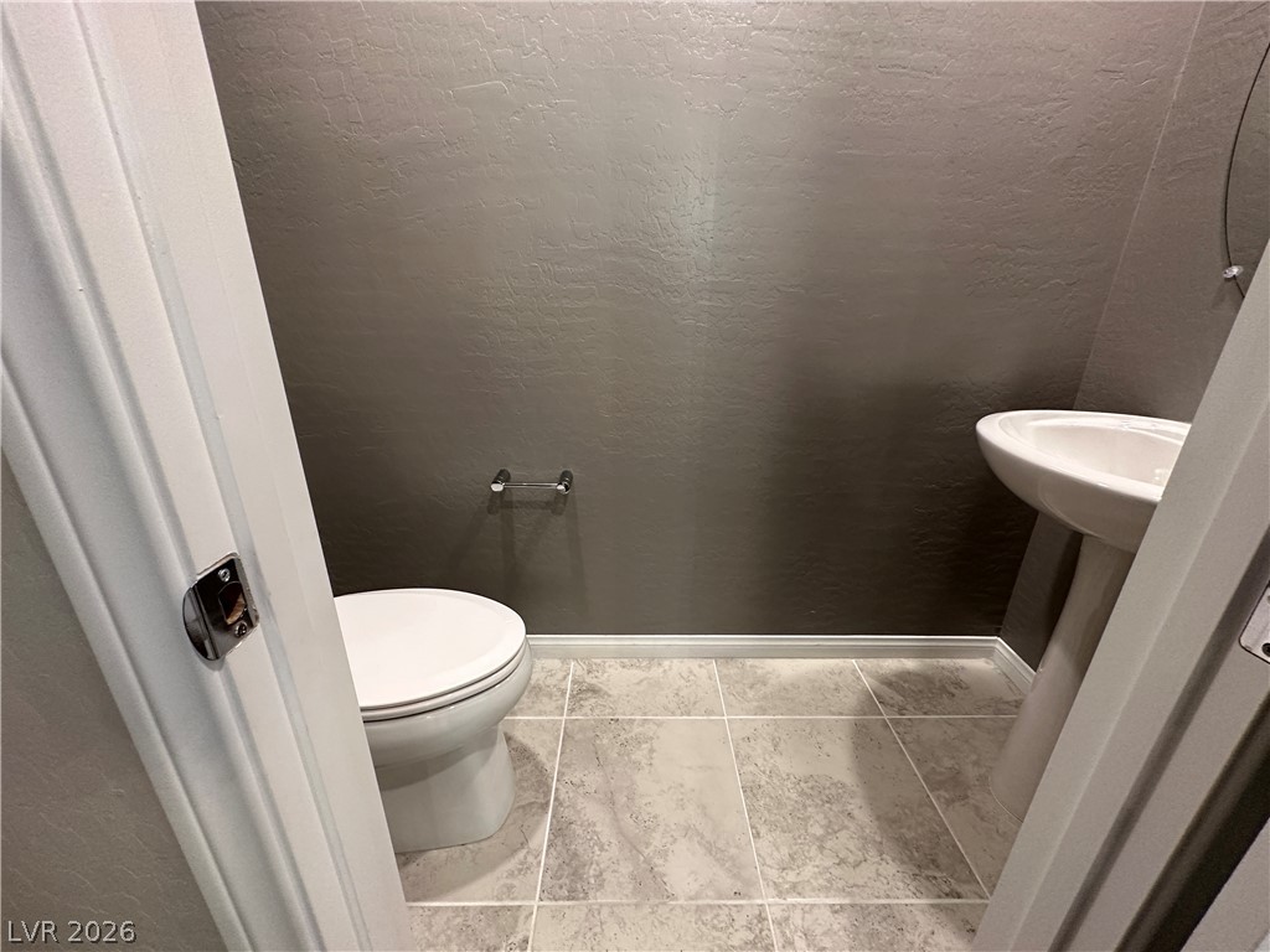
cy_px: 476
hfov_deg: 102.1
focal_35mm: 14
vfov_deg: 85.7
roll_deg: -0.9
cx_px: 635
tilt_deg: -22.0
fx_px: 514
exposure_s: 1/60
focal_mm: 2.22
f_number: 2.2
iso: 320
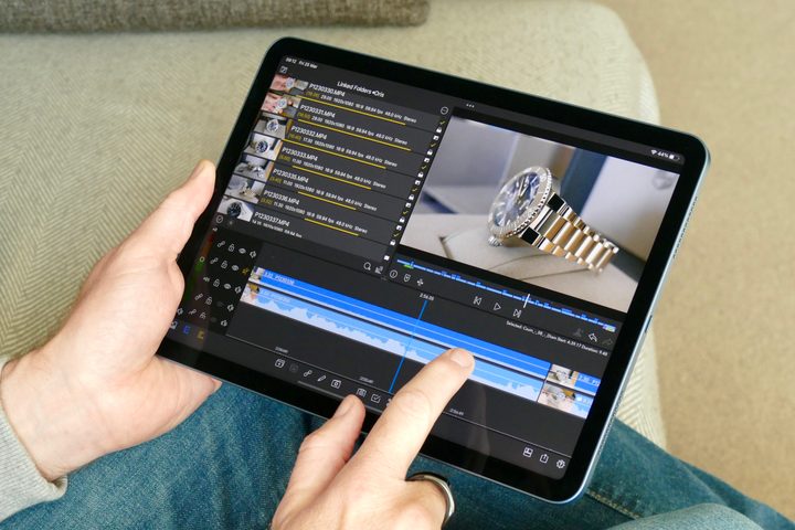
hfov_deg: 27.0
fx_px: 1656
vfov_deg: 18.2
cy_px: 265
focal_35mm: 75
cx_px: 398
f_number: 4.5
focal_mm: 27.23
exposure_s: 1/80
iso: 800
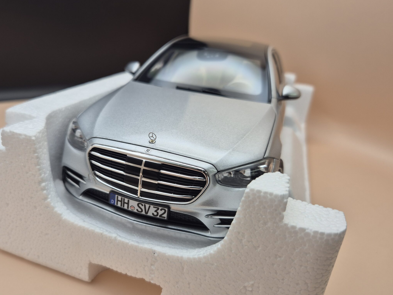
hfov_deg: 61.1
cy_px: 153
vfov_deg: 48.2
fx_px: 329
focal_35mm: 29
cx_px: 157
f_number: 1.8
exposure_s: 1/142
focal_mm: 5.4
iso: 25
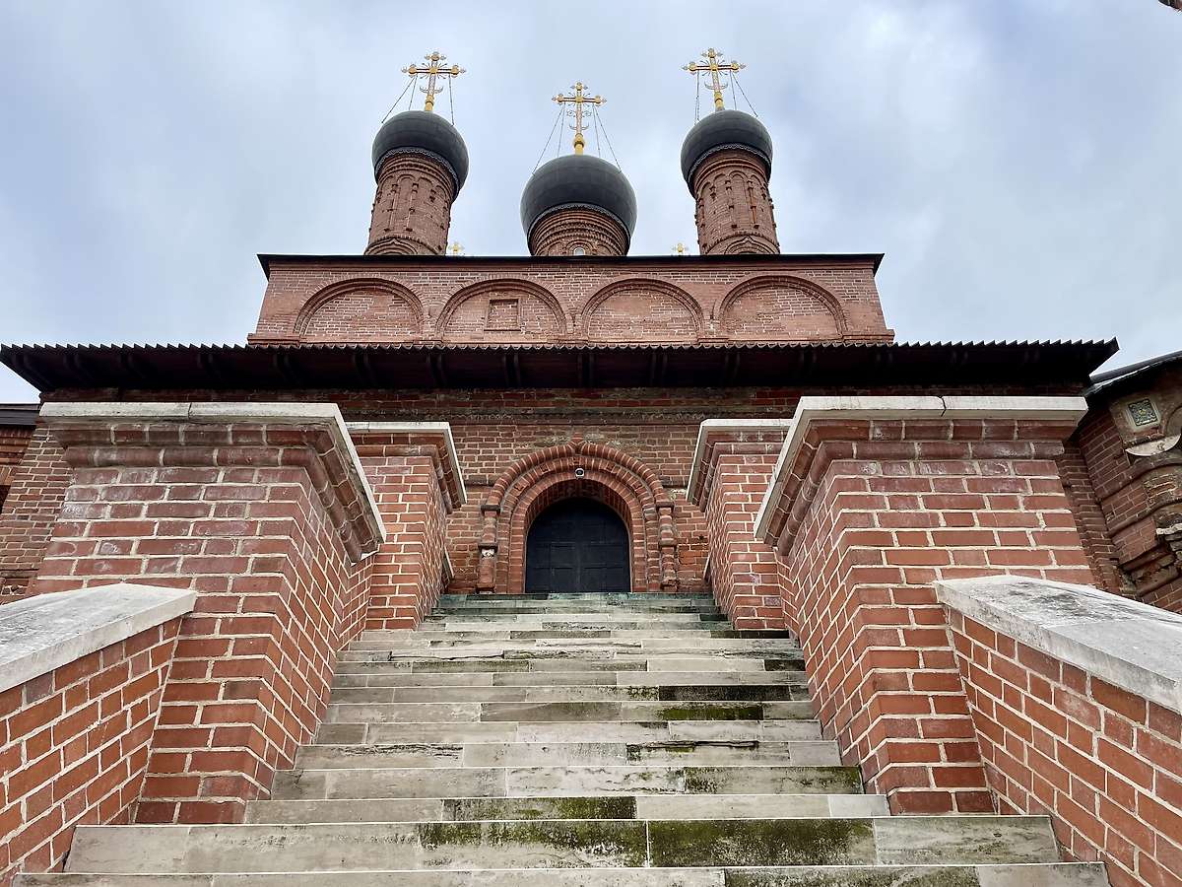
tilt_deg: +33.7
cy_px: 444
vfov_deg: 53.1
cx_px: 591
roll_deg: +0.5
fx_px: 888
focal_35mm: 26
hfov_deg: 67.3
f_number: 1.6
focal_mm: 4.2
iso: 32
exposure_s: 1/1511
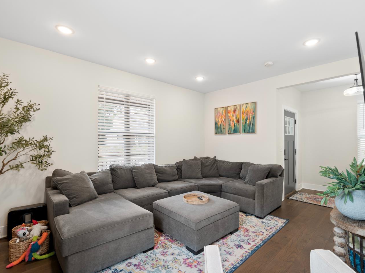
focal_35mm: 17
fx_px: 179
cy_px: 139
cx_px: 190
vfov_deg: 74.7
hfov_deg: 91.0
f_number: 6.3
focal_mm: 10
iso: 400
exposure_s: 1/6
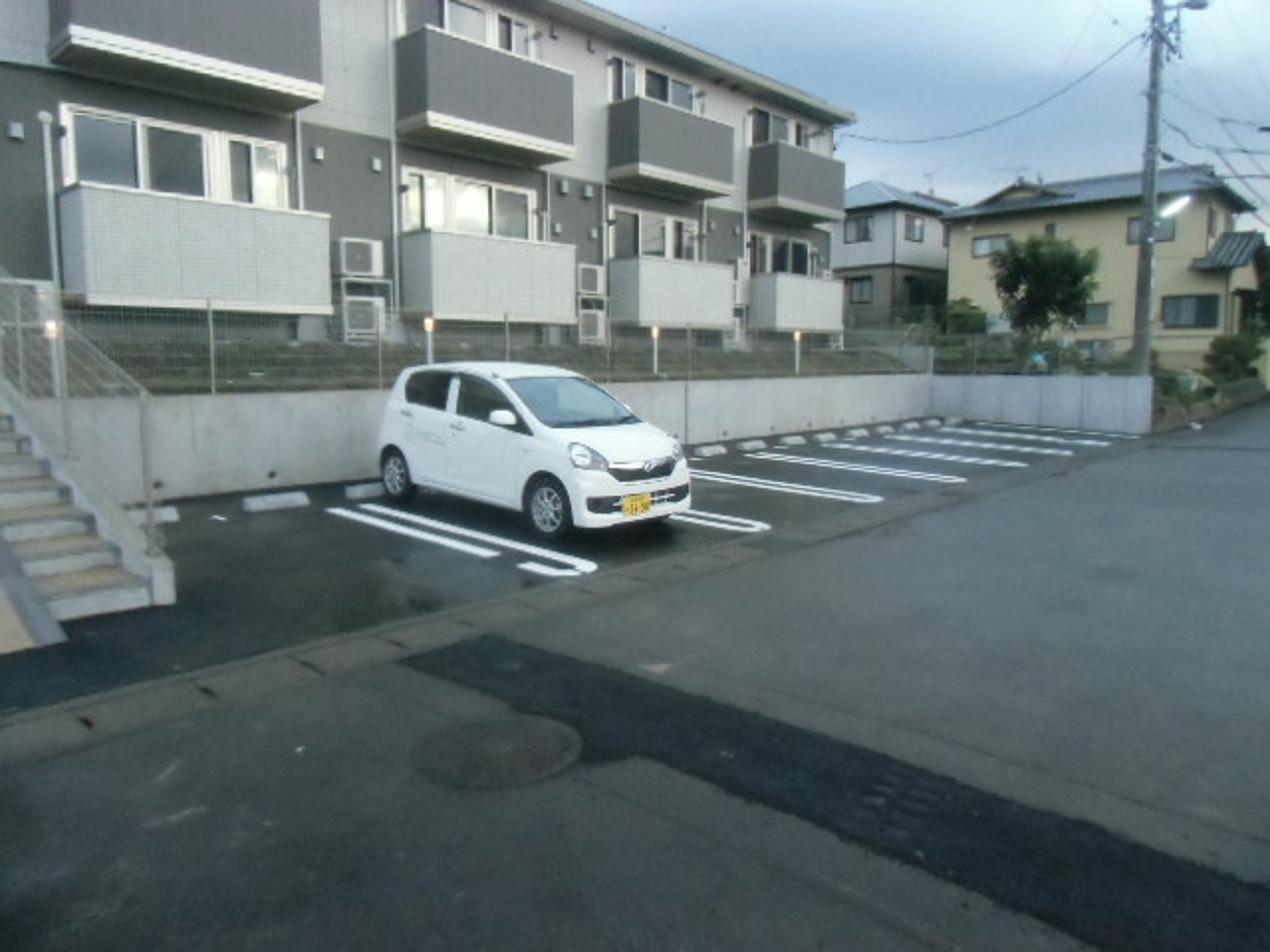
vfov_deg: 56.8
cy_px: 476
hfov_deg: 71.6
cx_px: 635
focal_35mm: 24
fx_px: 881
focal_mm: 4.24
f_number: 3
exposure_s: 1/40
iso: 800
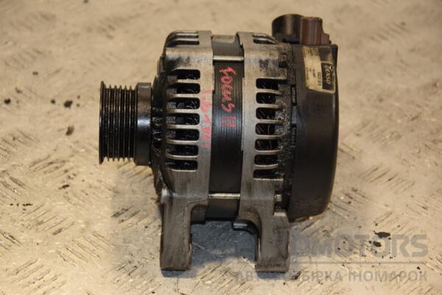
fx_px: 1381
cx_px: 221
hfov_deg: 18.2
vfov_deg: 12.2
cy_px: 148
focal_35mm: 112
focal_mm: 75
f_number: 5.3
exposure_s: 1/160
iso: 800
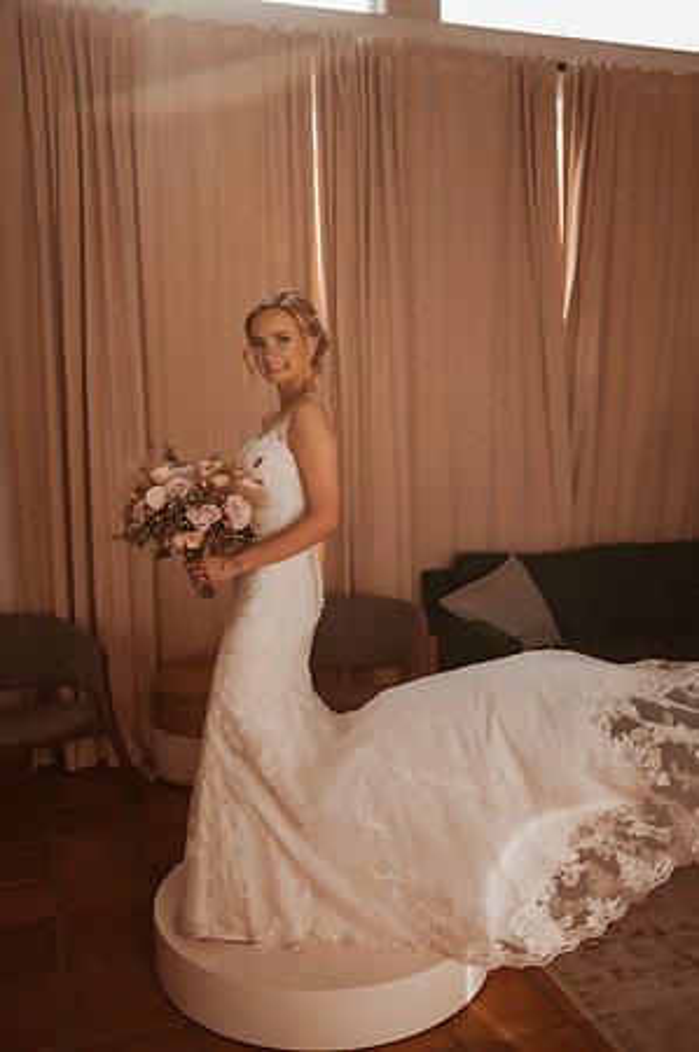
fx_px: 1022
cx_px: 350
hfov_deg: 37.8
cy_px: 526
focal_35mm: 35
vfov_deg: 54.5
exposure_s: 1/1600
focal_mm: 35
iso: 320
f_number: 1.8
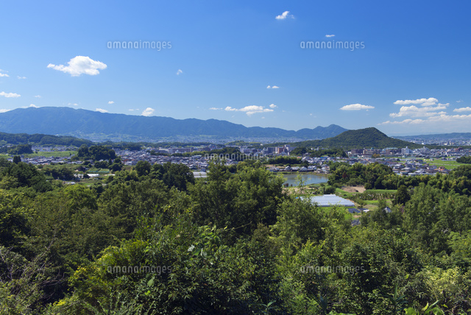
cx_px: 236
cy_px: 158
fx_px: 445
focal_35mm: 34
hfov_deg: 55.8
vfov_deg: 39.0
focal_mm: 34
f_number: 11
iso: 100
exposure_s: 1/45
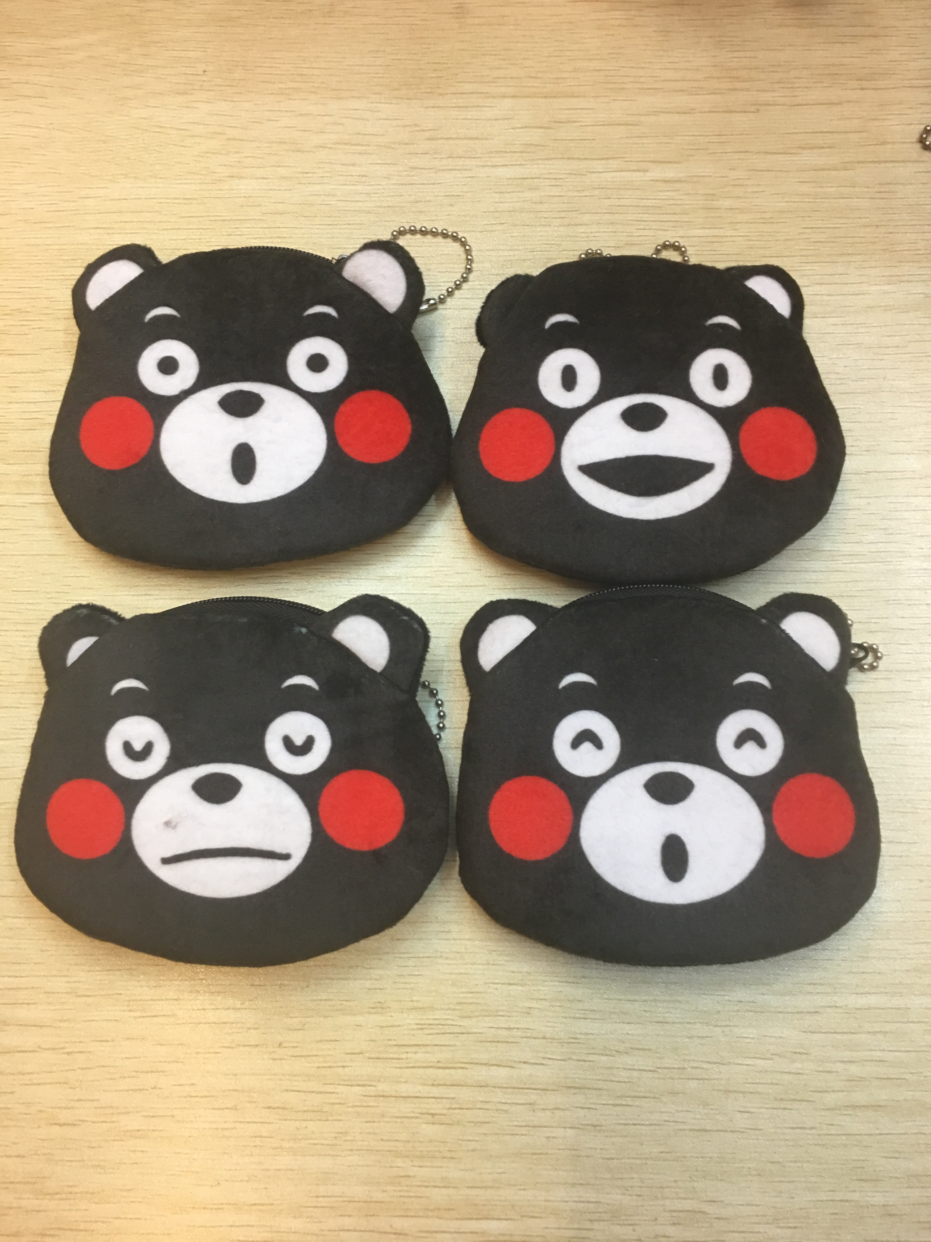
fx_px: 1040
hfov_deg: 48.2
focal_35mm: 29
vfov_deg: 61.7
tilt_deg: -76.7
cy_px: 621
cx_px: 466
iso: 80
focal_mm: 4.15
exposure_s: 1/17
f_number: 2.2
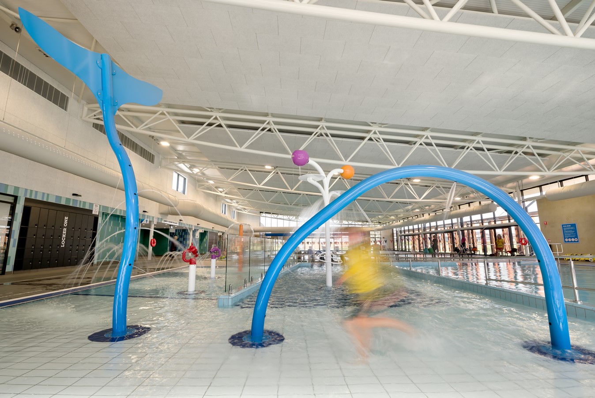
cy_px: 199
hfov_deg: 96.7
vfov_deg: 73.8
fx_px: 265
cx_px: 298
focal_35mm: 16
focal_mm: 16
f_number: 9
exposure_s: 1/6
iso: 100
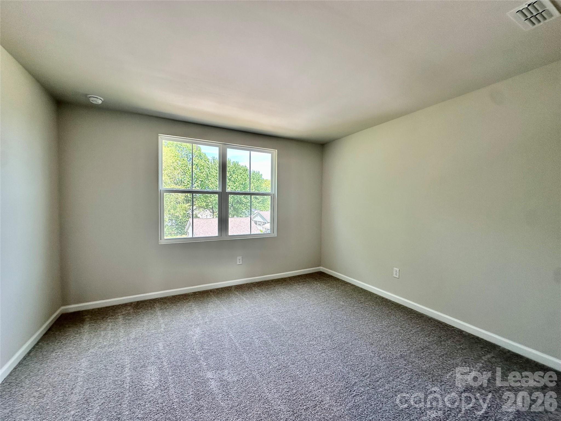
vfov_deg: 85.7
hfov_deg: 102.1
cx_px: 280
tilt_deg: -1.0
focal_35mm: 14
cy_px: 210
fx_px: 227
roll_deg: -1.1
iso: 50
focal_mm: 2.22
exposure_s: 1/120
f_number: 2.2
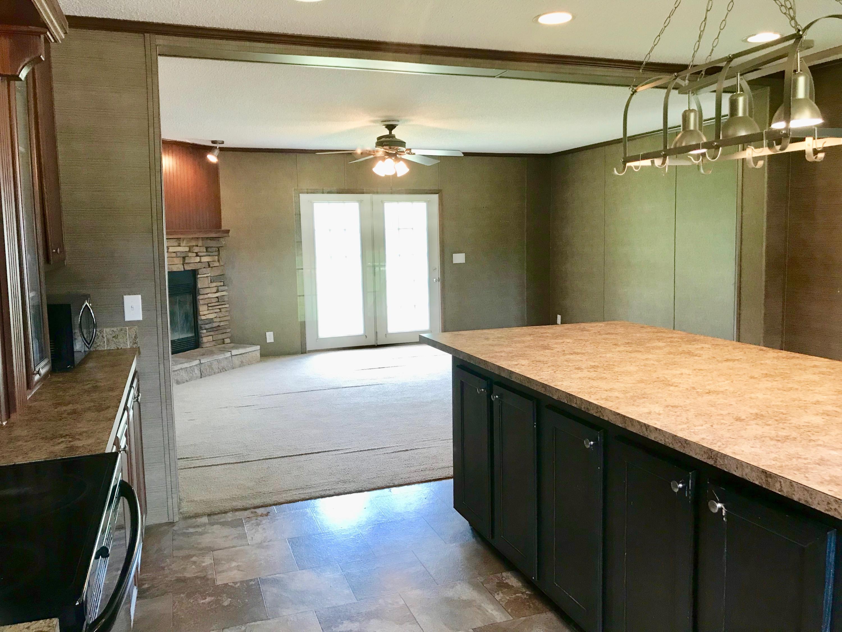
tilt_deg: -6.5
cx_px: 421
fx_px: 681
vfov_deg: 49.7
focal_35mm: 28
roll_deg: +1.4
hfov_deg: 63.4
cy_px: 316
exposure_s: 1/15
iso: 40
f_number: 1.8
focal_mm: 3.99
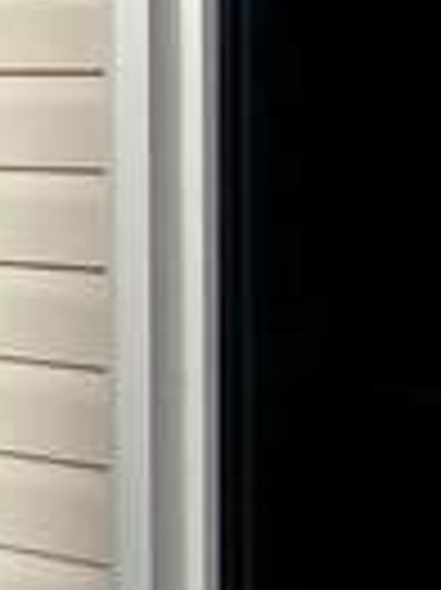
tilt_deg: -1.8
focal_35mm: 191
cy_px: 153
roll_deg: +0.9
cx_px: -1174
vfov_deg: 10.3
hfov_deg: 6.6
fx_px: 3250
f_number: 1.8
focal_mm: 4.25
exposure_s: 1/4444
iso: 32
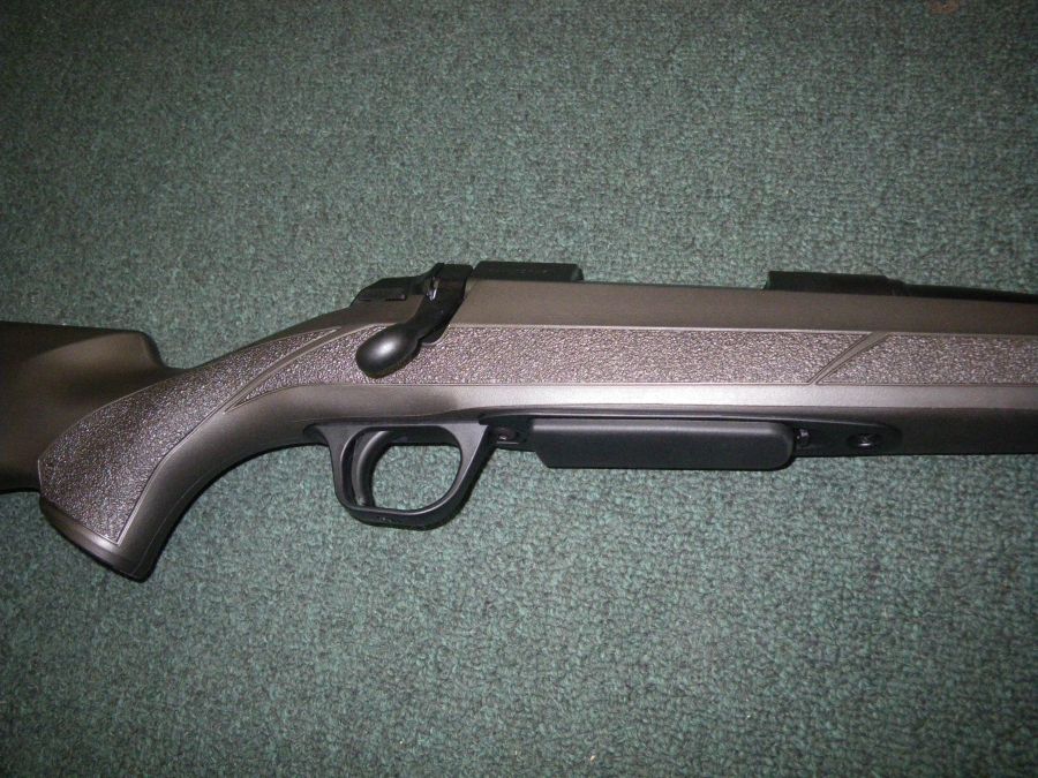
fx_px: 840
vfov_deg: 49.7
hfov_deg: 63.4
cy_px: 389
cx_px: 519
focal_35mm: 28
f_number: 3.5
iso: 400
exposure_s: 1/50
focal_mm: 5
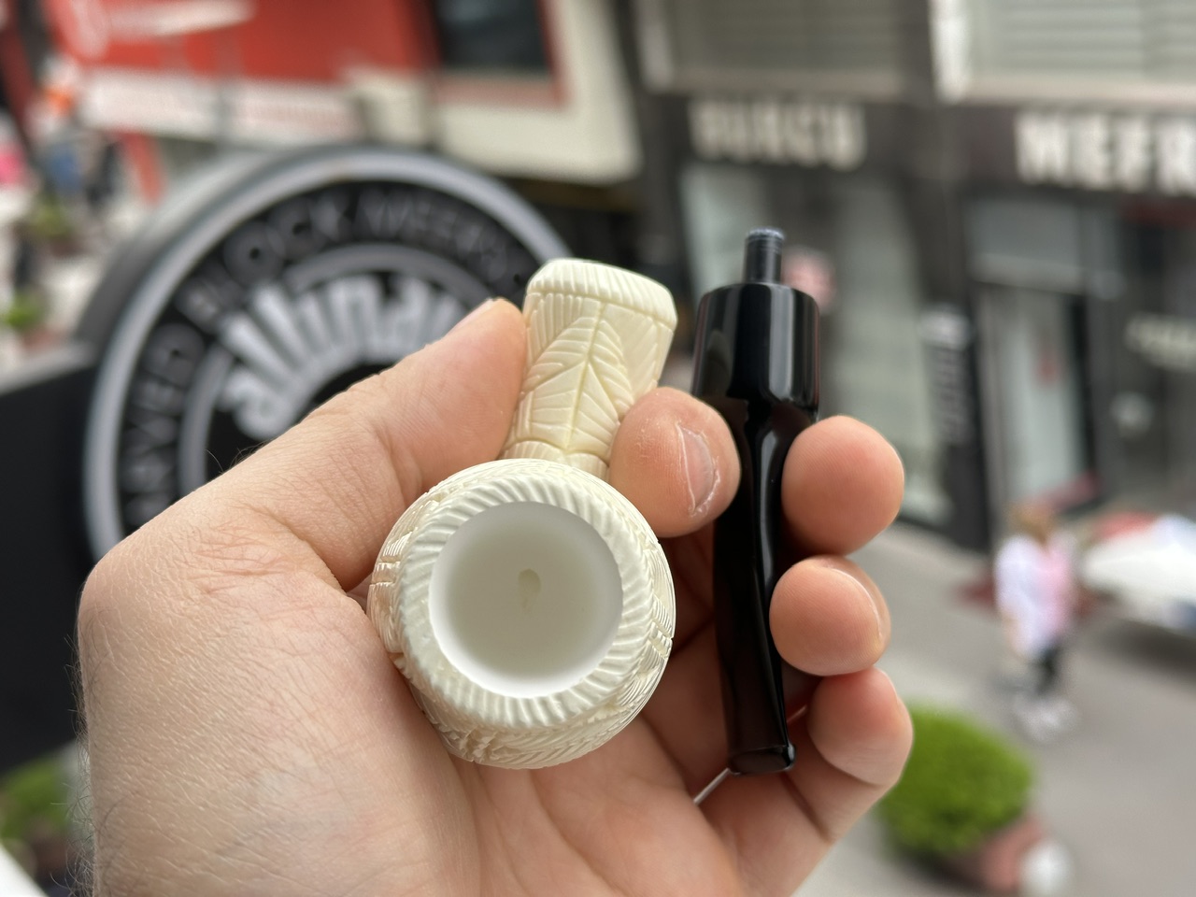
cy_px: 448
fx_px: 1658
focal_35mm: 48
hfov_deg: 39.7
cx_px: 598
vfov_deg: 30.3
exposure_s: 1/409
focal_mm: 6.86
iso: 64
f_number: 1.78
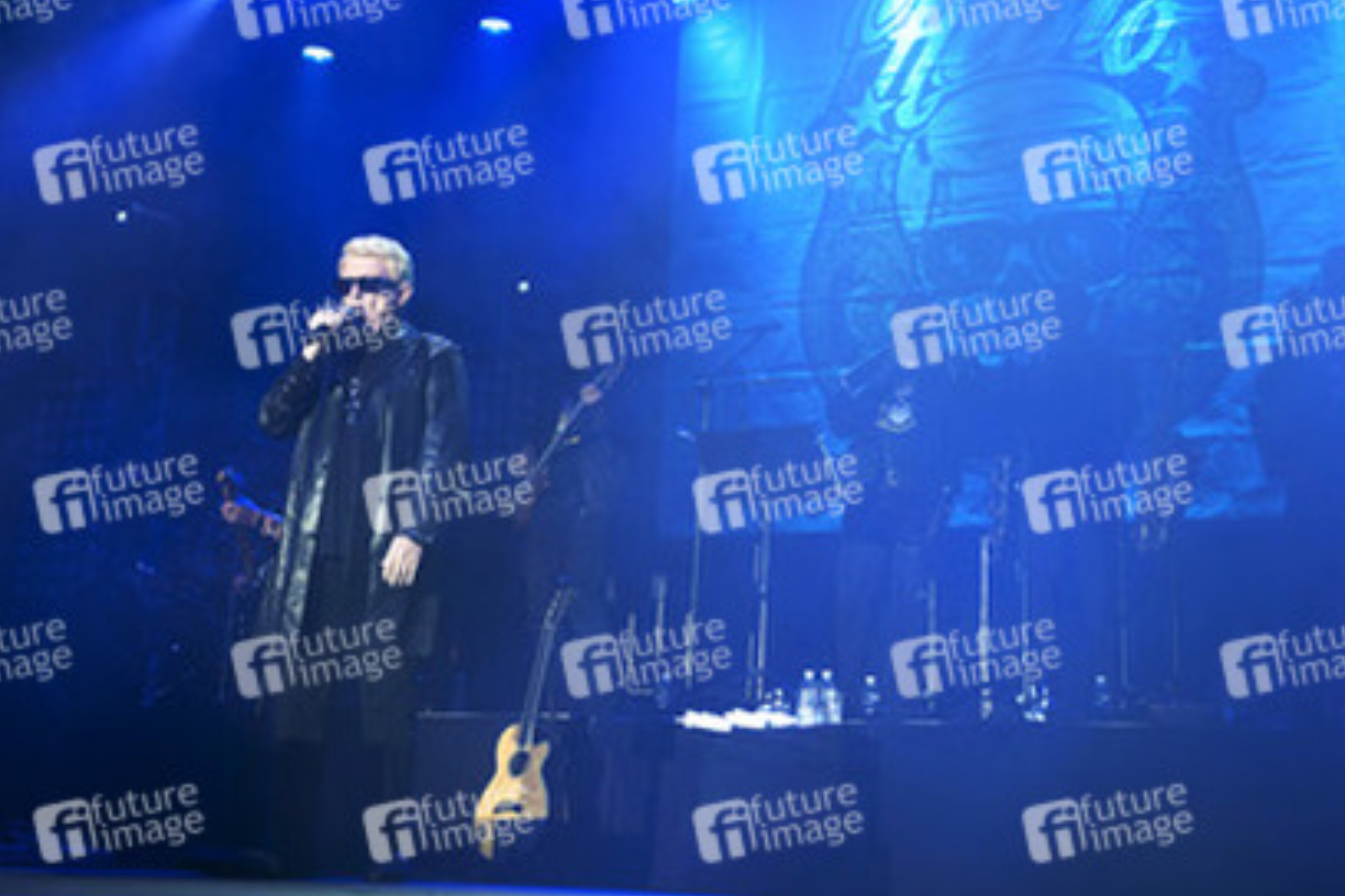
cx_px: 689
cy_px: 412
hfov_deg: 37.5
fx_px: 1980
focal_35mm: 53
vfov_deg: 25.5
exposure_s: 1/640
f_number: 3.5
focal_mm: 48
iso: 1600
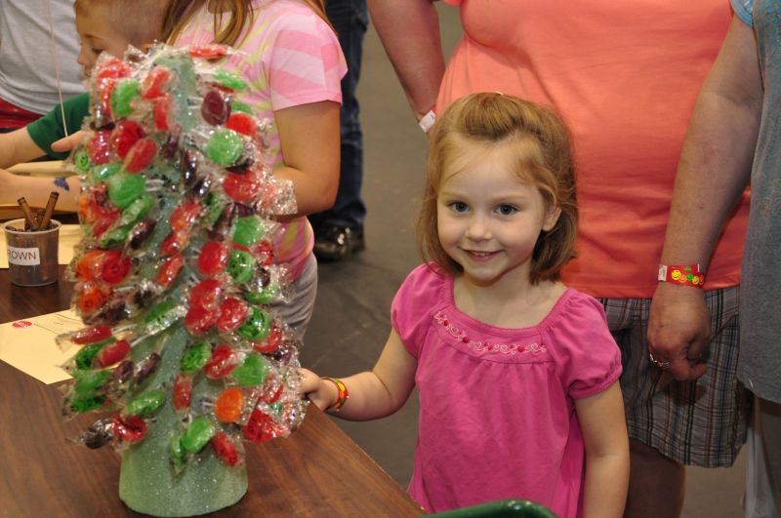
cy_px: 259
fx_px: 1365
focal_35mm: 63
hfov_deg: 31.9
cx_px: 390
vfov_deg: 21.5
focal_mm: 42
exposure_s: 1/50
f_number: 4.8
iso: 1000
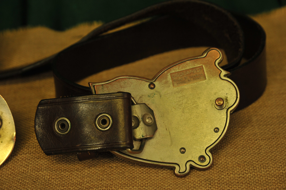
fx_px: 953
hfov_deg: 17.1
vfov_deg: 11.4
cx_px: 143
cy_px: 95
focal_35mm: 120
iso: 1250
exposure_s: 1/125
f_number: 6.3
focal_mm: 120
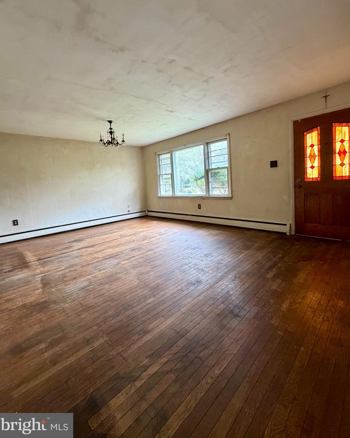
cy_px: 198
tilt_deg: -3.7
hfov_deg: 84.0
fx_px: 194
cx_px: 175
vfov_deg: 96.5
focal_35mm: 15
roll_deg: +3.1
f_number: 2.2
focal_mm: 2.22
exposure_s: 1/94
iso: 320
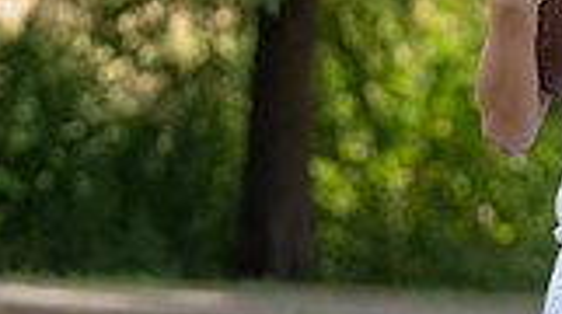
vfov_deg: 3.8
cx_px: 687
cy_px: 203
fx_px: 4747
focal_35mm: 319
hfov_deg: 6.7
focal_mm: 74
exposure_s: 1/400
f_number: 2.8
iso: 100
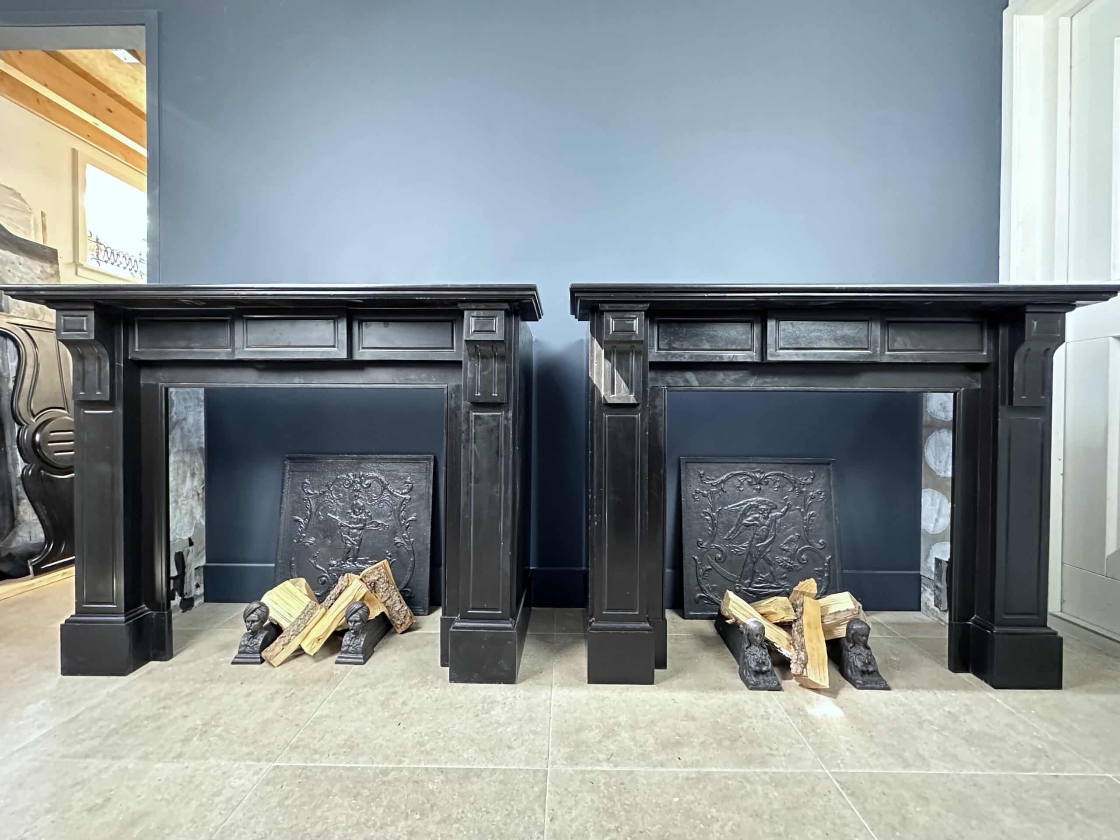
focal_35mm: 14
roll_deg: -0.2
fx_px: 453
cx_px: 560
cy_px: 420
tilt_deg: -1.5
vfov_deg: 85.7
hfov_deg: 102.1
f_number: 2.2
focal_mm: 2.22
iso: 1250
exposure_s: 1/50
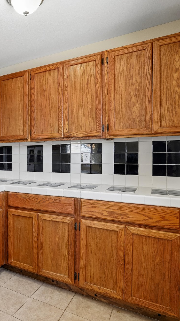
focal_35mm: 26
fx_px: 221
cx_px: -17
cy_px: 160
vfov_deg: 71.9
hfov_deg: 37.3
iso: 400
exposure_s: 1/15
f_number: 8
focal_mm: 16
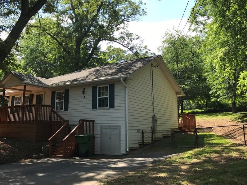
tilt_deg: +12.1
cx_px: 103
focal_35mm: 36
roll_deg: -0.3
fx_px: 257
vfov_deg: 39.6
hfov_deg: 51.1
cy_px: 79
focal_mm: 3.99
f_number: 1.8
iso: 20
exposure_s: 1/1053
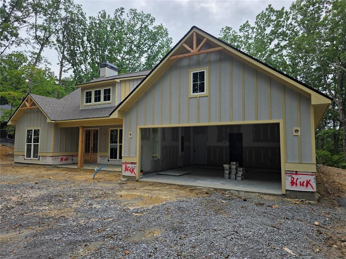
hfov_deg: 73.9
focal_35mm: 23
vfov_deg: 58.9
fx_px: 230
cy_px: 130
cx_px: 173
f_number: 1.7
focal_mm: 6.3
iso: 80
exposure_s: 1/4889
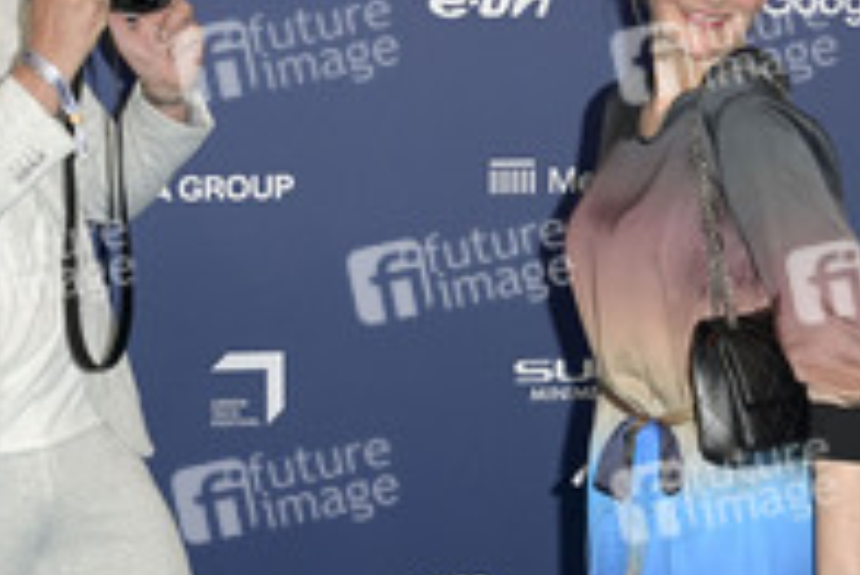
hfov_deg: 20.2
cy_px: 162
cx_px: 344
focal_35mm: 101
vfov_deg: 13.5
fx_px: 2414
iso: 800
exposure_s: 1/250
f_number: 6.3
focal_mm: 44
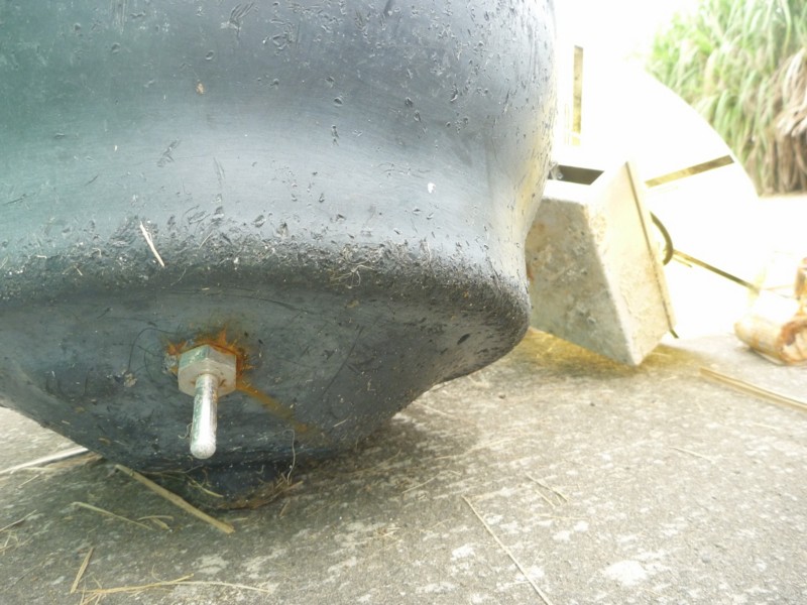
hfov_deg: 63.4
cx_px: 404
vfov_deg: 49.7
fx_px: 653
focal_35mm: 28
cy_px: 302
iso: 160
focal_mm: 5
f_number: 3.3
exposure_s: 1/80
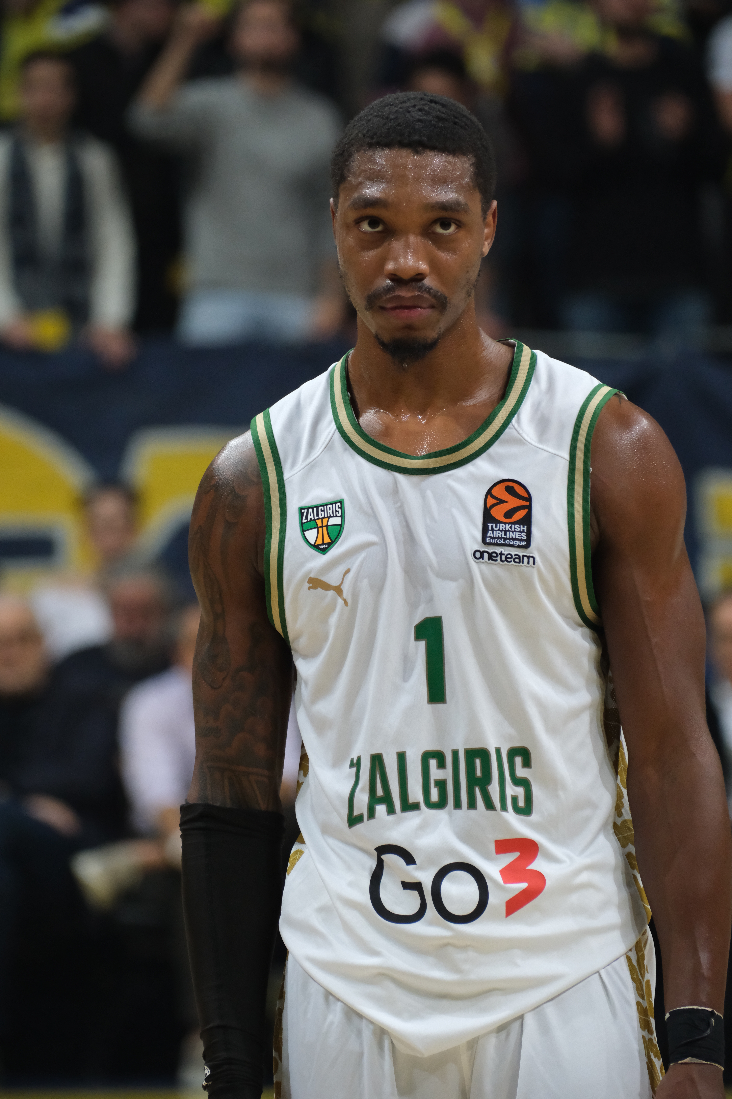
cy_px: 550
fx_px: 13724
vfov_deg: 4.6
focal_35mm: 450
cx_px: 366
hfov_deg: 3.1
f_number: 5.6
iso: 3200
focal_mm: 300
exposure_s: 1/320
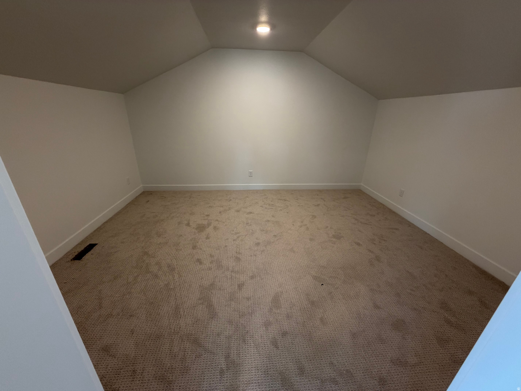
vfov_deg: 85.7
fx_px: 211
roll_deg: -0.9
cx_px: 260
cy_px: 196
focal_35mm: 14
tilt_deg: -21.8
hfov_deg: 102.1
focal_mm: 2.22
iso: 320
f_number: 2.2
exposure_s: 1/120
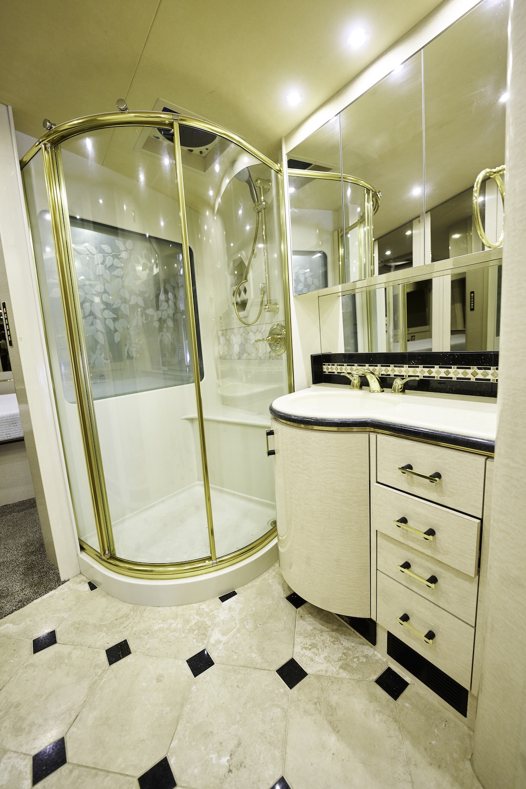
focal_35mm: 14
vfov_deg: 104.3
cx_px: 263
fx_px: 307
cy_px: 394
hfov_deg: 81.2
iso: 1250
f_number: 2.8
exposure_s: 1/40
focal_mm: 14
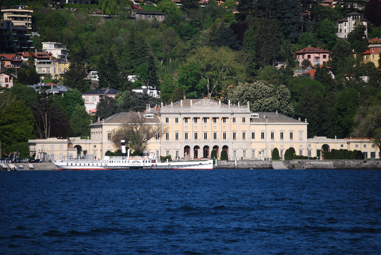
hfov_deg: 8.3
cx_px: 190
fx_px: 2625
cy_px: 128
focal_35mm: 248
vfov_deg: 5.6
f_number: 5.3
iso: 200
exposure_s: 1/1600
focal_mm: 165
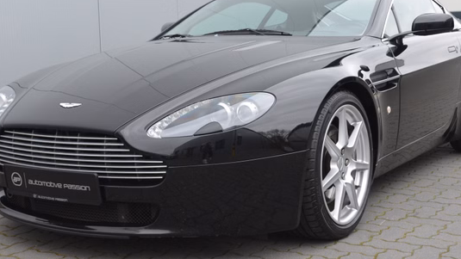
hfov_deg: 34.9
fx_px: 733
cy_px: 116
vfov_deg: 20.0
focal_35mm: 60
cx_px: 242
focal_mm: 32
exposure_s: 1/60
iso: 360
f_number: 5.6
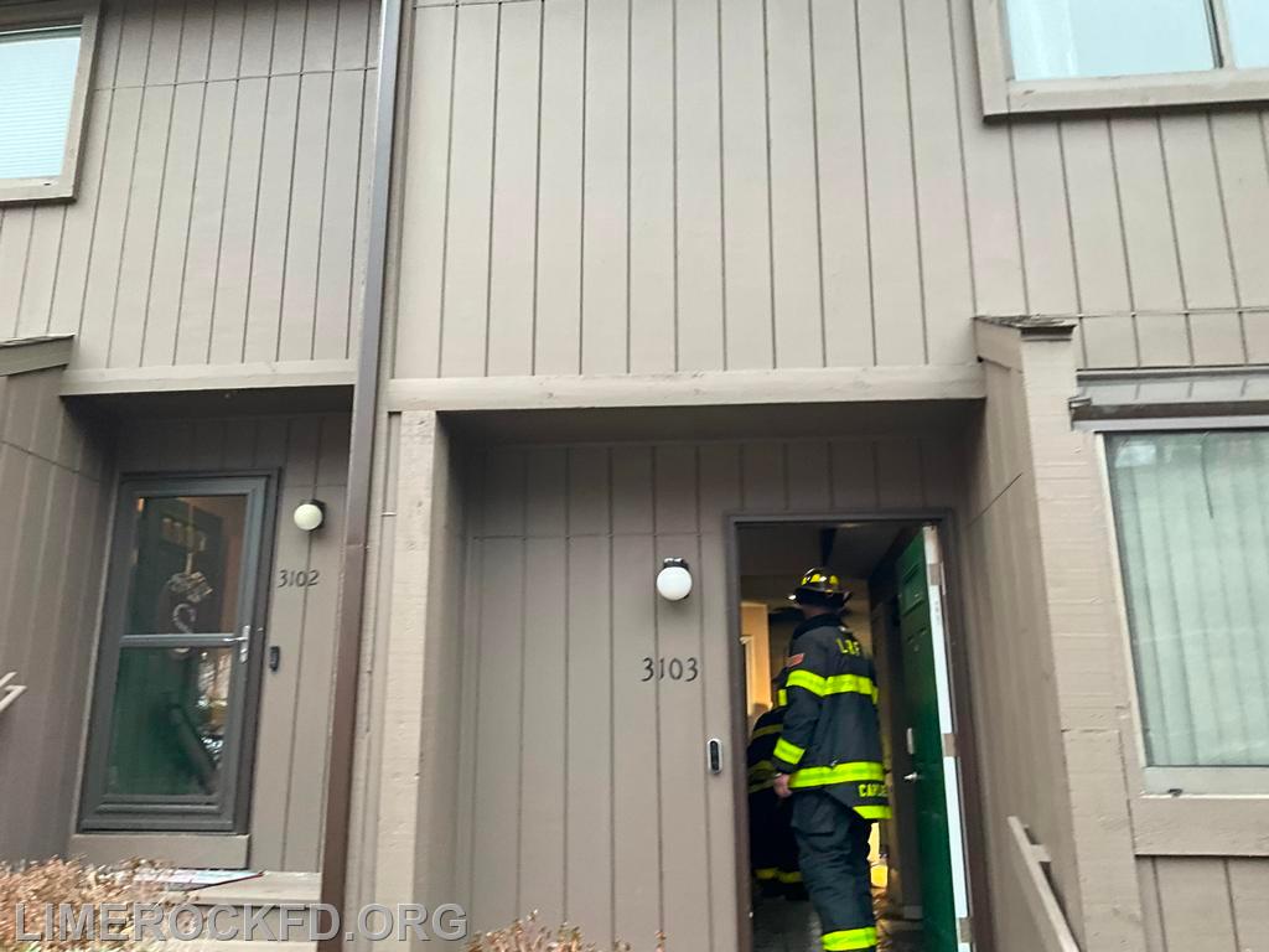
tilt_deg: +14.3
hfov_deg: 61.7
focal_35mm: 29
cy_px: 476
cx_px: 634
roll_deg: +1.1
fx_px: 1063
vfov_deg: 48.2
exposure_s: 1/60
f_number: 1.8
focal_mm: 3
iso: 80
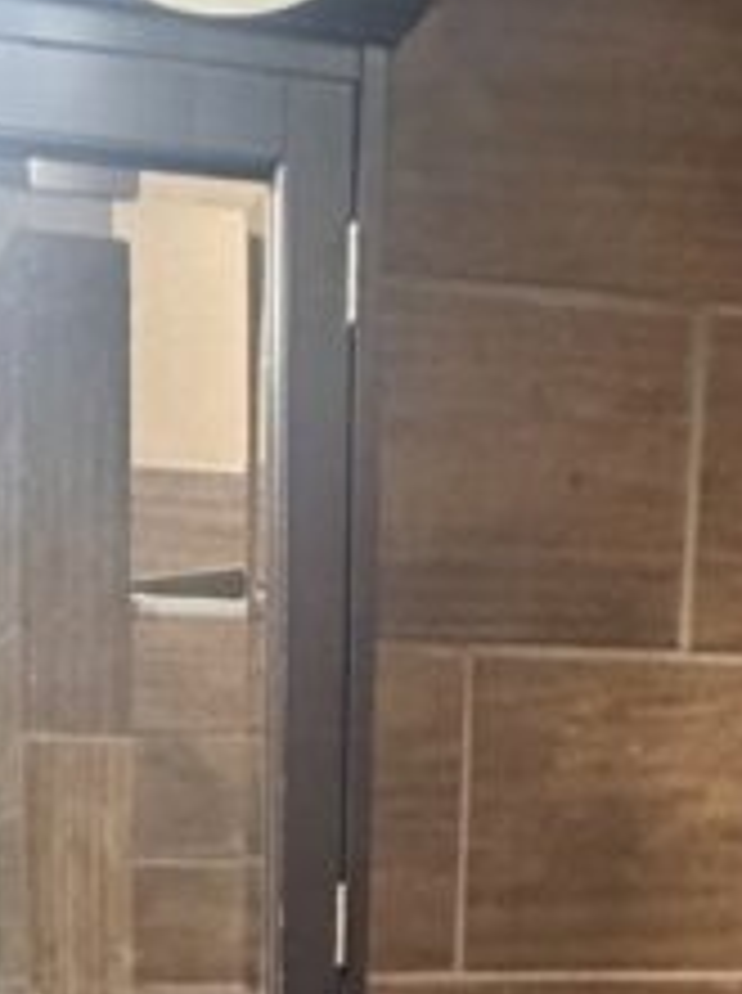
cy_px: 1574
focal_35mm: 65
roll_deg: +0.5
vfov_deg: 22.9
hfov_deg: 22.1
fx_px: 1863
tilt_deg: -16.7
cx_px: 108
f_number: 2.2
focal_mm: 2.22
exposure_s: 1/40
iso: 1000
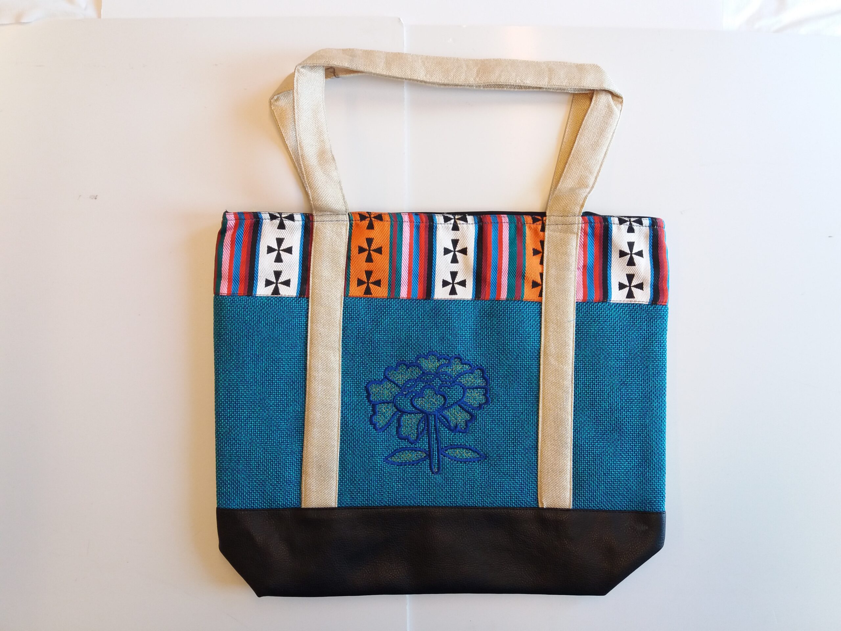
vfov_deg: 49.7
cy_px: 316
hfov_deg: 63.4
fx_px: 680
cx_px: 420
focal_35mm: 28
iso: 80
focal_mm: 3.7
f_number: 1.9
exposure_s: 1/50
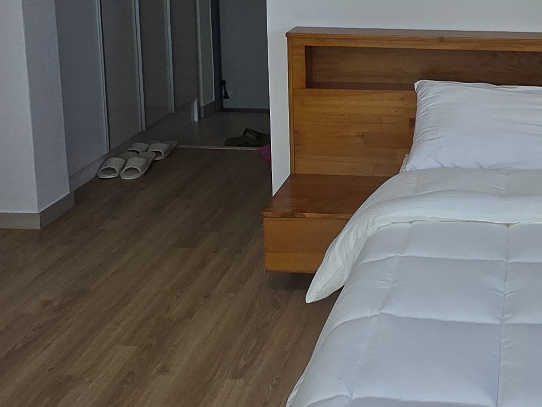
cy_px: 4
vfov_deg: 28.5
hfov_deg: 36.8
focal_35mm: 48
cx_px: 502
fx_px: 752
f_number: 2.2
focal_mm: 1.7
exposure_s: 1/131
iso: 25
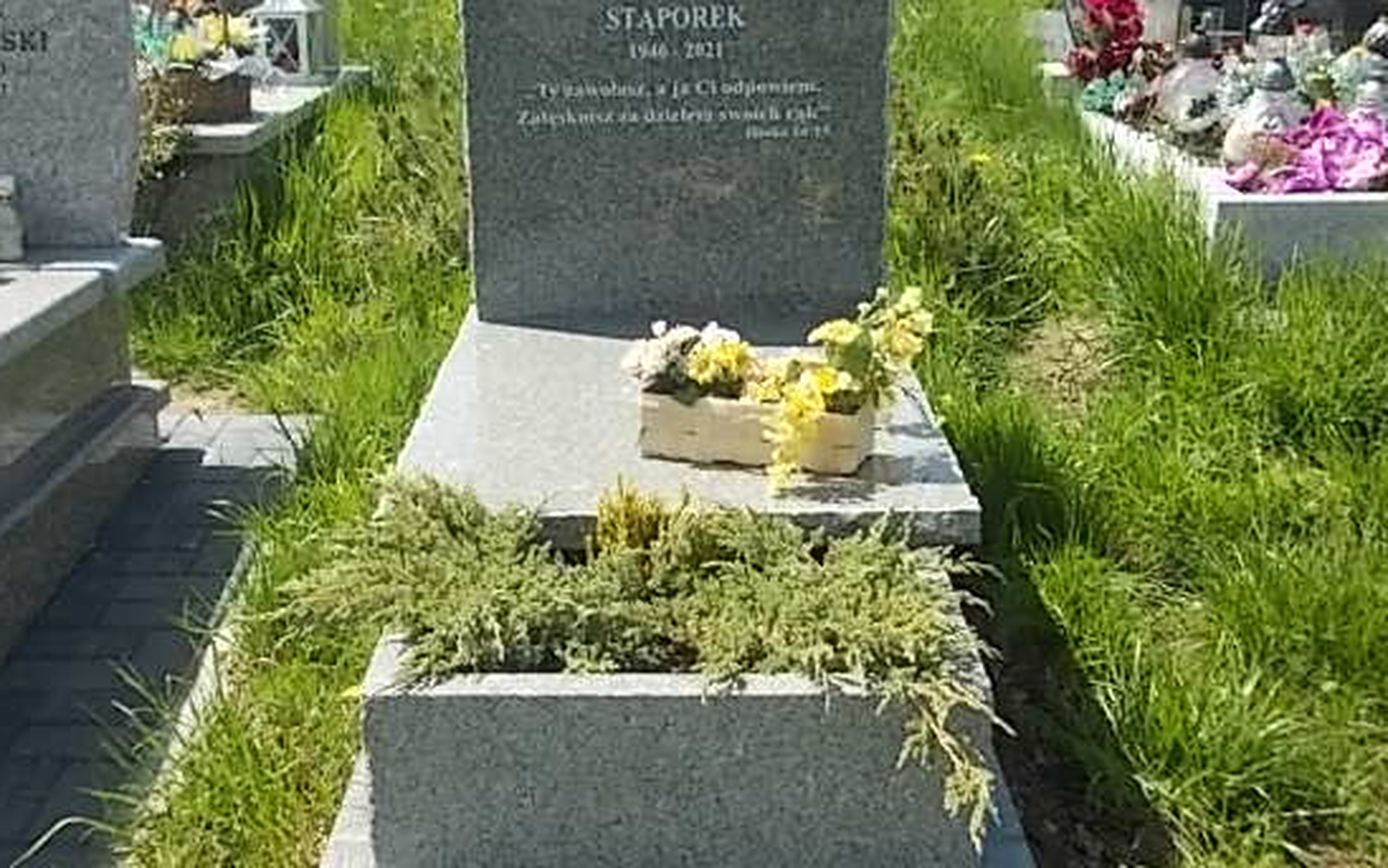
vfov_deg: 27.4
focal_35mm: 47
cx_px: 638
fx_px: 1779
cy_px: 423
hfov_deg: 42.6
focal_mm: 5.3
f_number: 6.2
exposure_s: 1/125
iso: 80
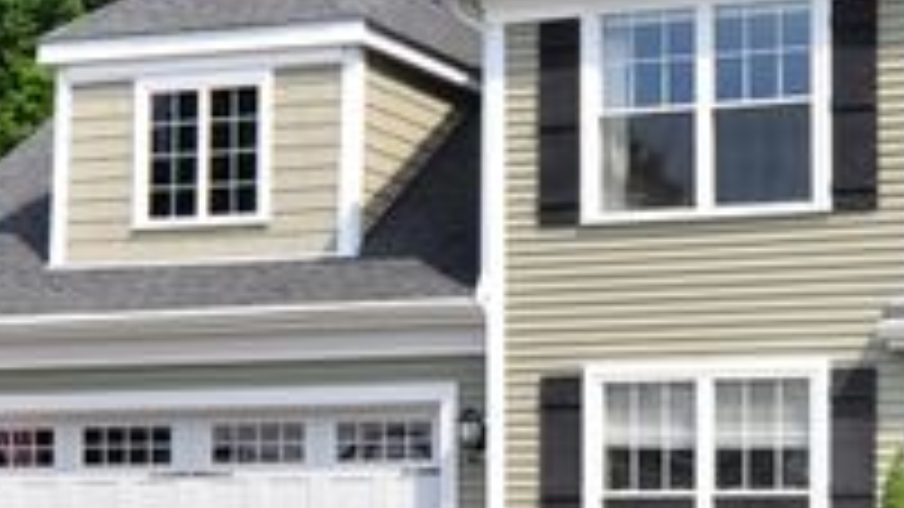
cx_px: 765
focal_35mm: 78
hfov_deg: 26.5
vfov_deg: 15.5
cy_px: 216
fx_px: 1869
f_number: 9
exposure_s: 1/400
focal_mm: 20
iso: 320
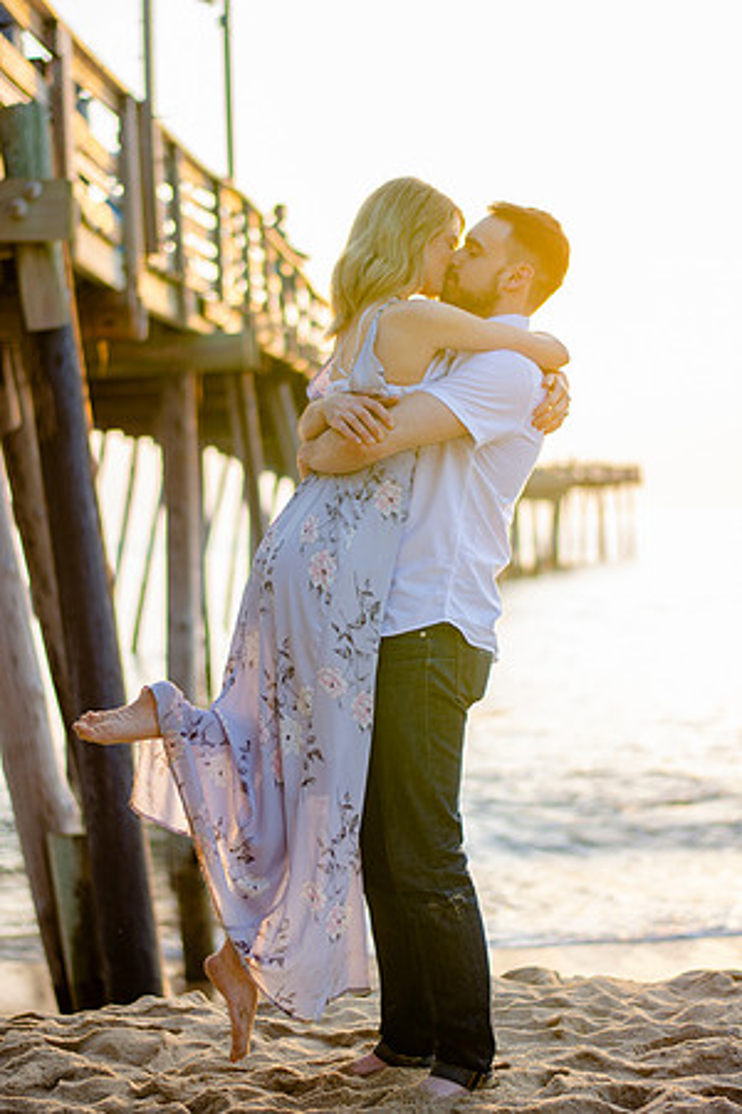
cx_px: 371
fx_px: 2319
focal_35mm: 75
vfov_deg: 27.0
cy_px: 557
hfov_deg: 18.2
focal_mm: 50
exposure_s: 1/320
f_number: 1.8
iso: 100
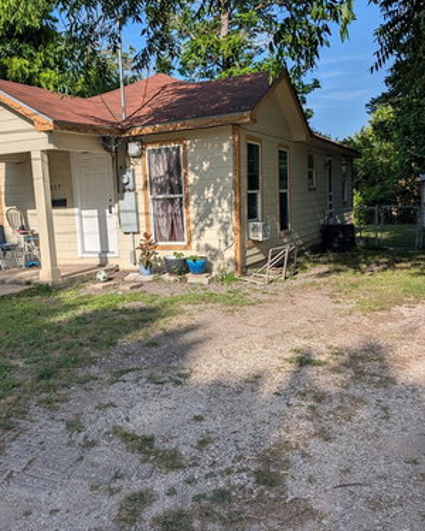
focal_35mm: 32
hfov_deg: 45.7
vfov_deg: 55.7
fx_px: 503
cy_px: 260
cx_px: 183
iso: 23
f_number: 1.68
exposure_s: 1/1754
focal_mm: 6.9
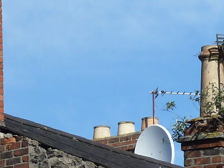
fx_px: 2555
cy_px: 299
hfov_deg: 5.0
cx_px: 182
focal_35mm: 395
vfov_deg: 3.7
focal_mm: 13.7
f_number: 5
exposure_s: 1/400
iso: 80
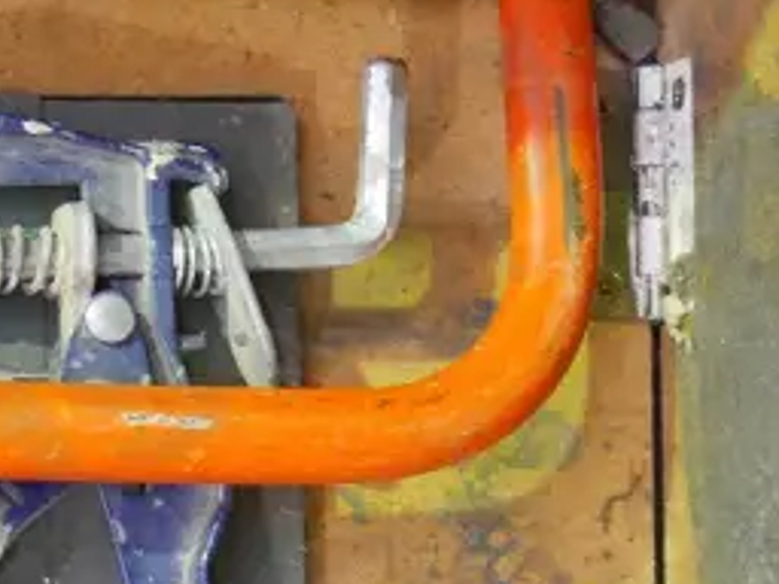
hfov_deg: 10.9
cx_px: -353
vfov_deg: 8.3
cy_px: 753
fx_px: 3961
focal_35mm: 176
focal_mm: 22
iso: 3200
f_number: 4.8
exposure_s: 1/13
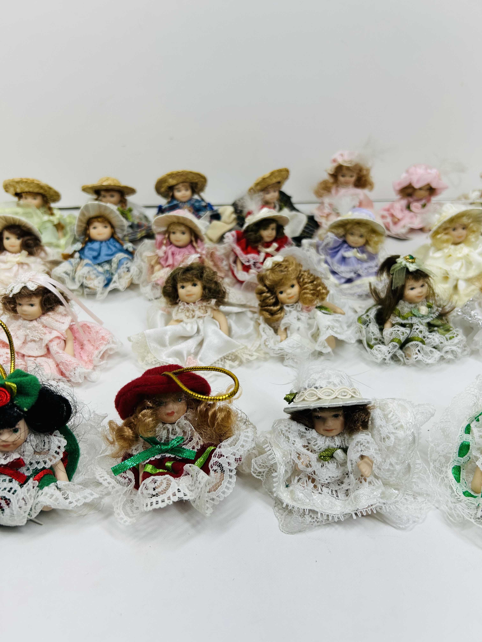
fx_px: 483
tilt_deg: -34.5
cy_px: 321
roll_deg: -0.6
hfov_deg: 53.1
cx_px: 241
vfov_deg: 67.3
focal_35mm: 26
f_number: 1.5
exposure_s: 1/894
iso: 50
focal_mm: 5.7
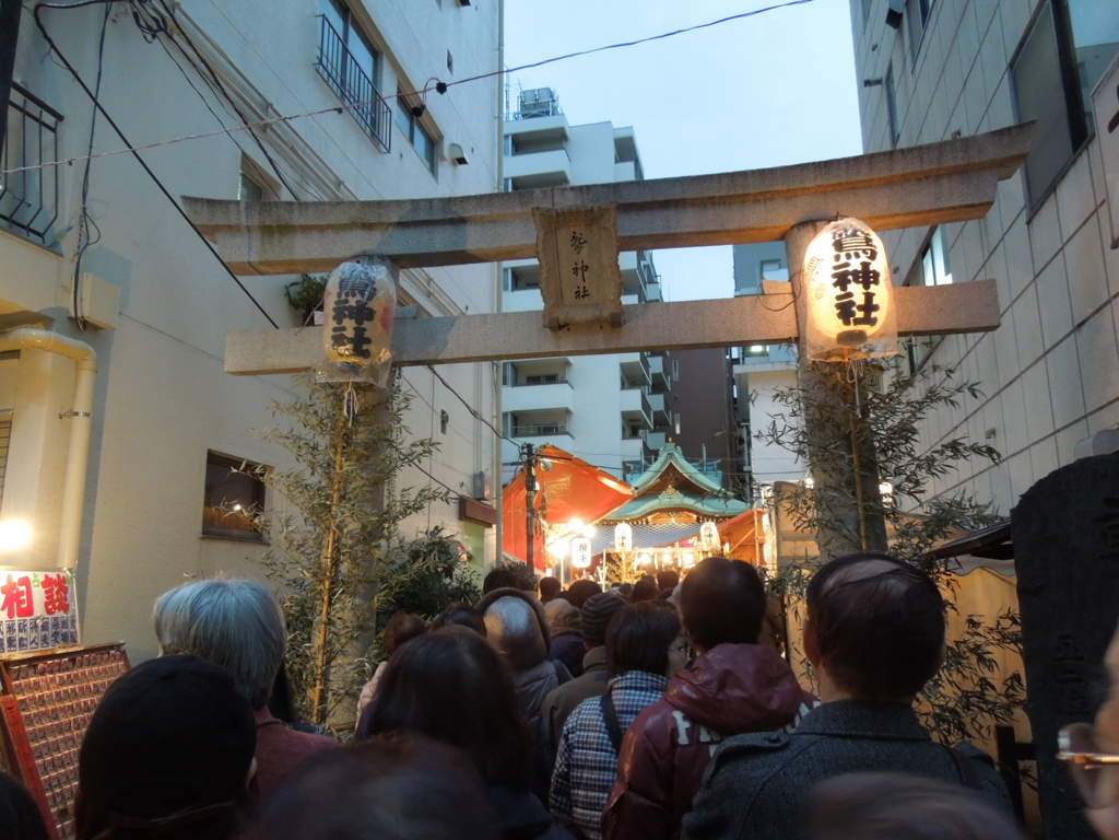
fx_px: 808
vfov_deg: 54.9
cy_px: 420
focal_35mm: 25
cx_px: 560
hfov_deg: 69.4
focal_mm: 4.5
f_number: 3.3
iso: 400
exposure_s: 1/13
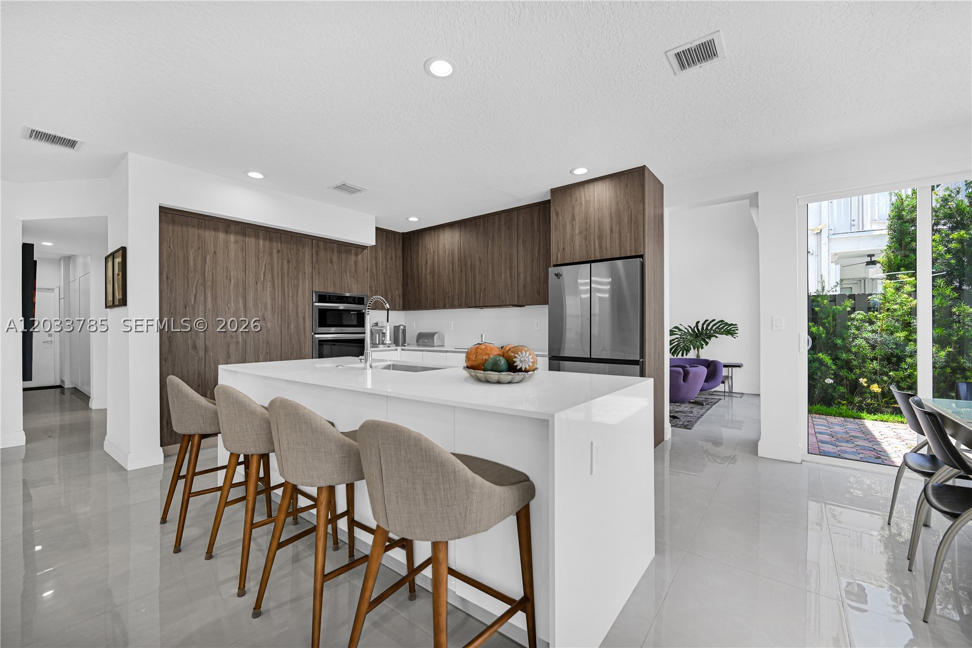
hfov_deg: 104.2
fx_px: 378
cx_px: 486
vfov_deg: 81.2
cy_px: 324
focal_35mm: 14
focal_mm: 14
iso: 100
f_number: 4
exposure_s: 1/100
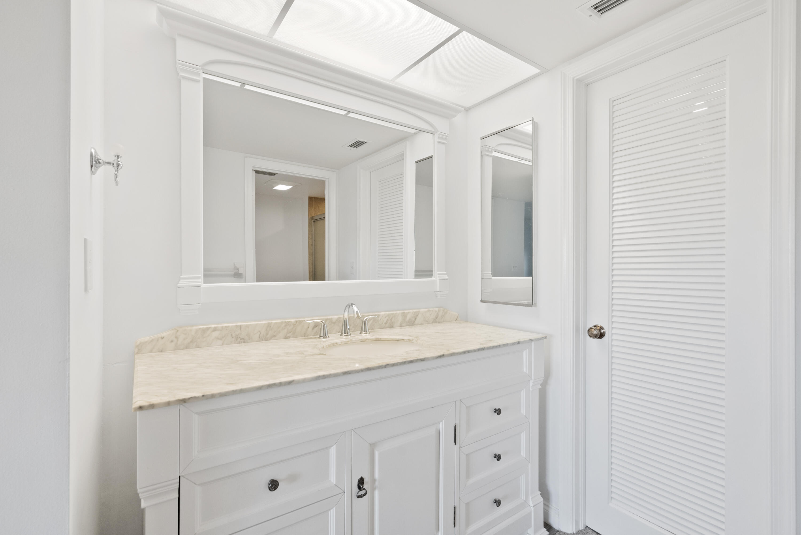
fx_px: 356
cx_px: 400
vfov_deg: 73.8
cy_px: 268
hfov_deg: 96.7
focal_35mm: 16
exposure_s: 1/20
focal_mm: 16
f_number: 8
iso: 2000
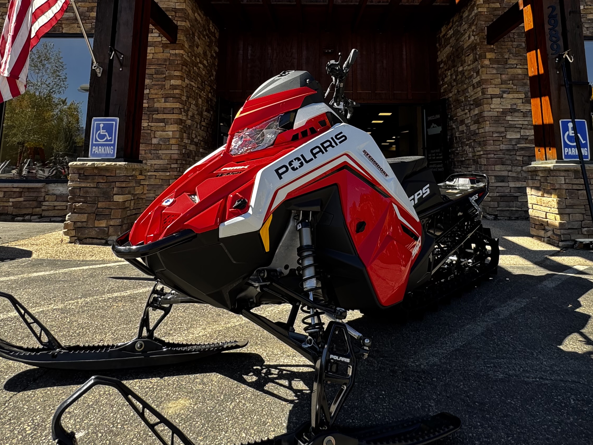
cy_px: 107
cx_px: 317
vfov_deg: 52.3
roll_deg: -0.5
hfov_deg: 69.3
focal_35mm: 25
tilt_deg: +7.9
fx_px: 428
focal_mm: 2.22
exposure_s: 1/226
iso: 40
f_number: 2.2
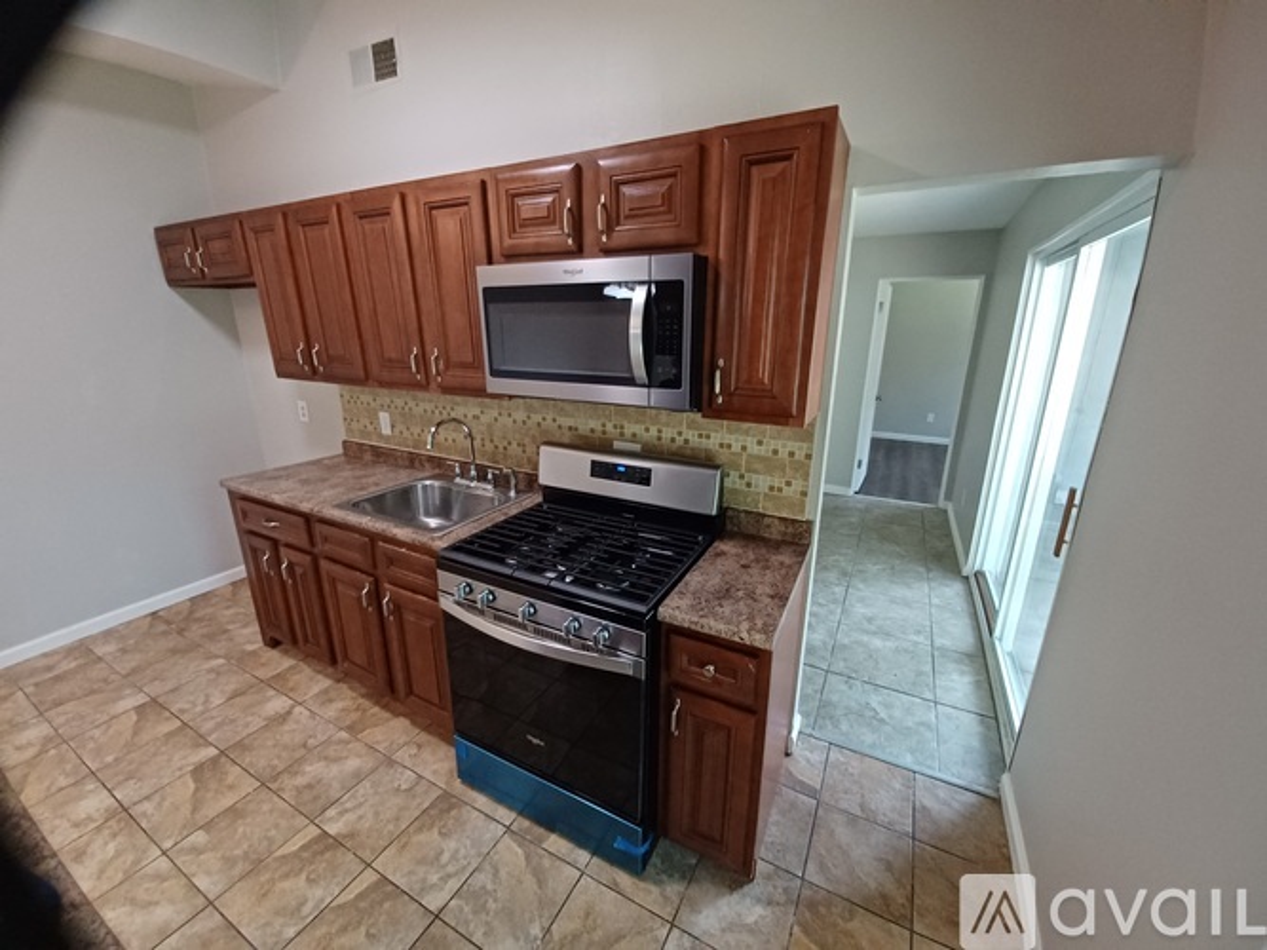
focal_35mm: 13
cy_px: 475
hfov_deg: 106.2
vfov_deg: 89.9
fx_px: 476
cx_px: 634
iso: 200
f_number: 2.2
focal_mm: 1.42
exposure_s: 1/30
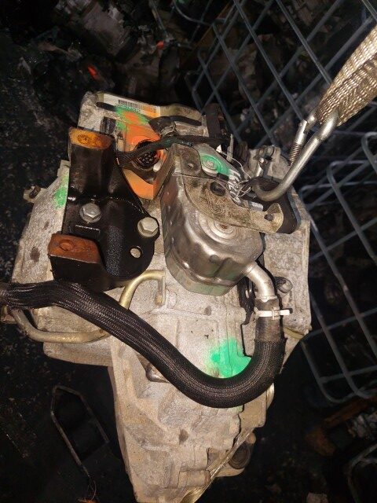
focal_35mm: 25
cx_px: 188
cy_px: 252
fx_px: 363
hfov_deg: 54.9
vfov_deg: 69.4
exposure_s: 1/100
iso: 320
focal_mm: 5.23
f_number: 1.8
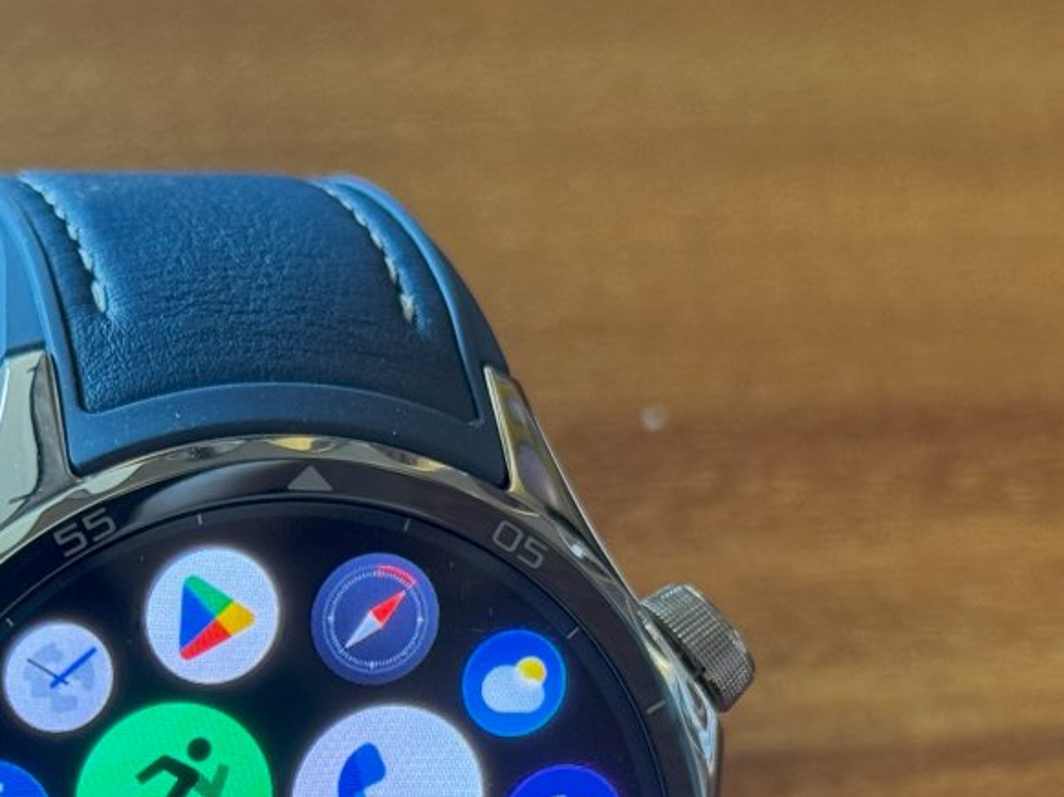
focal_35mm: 124
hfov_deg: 15.8
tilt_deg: -45.3
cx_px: 260
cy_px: 877
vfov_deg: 11.8
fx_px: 3809
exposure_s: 1/60
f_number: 1.78
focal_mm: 6.76
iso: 200
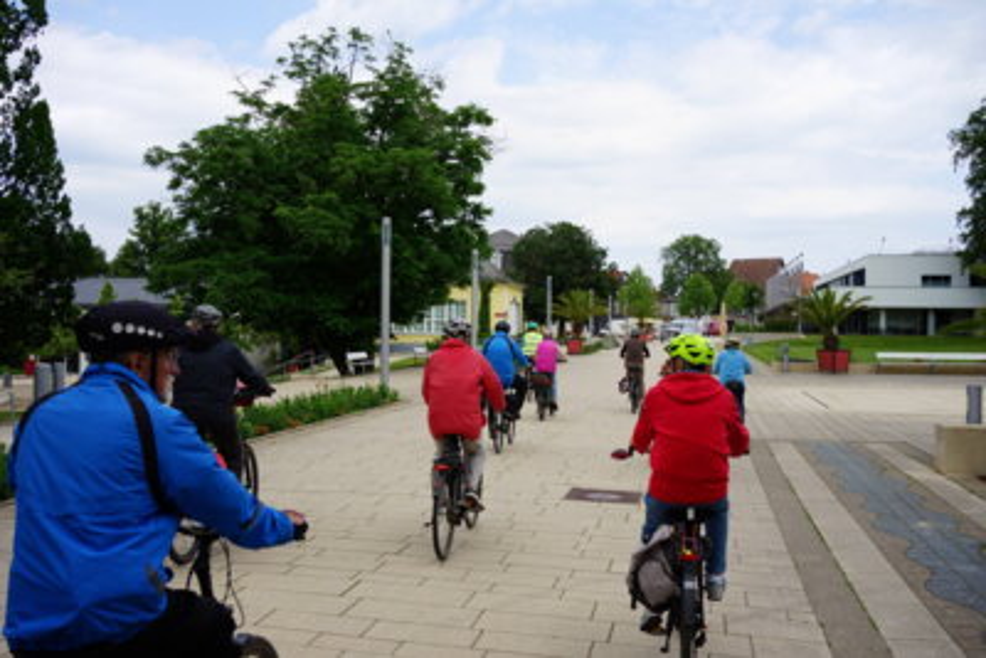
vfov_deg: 37.9
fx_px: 959
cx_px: 493
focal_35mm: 35
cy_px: 329
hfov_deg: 54.4
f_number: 7.1
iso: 100
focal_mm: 35
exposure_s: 1/320
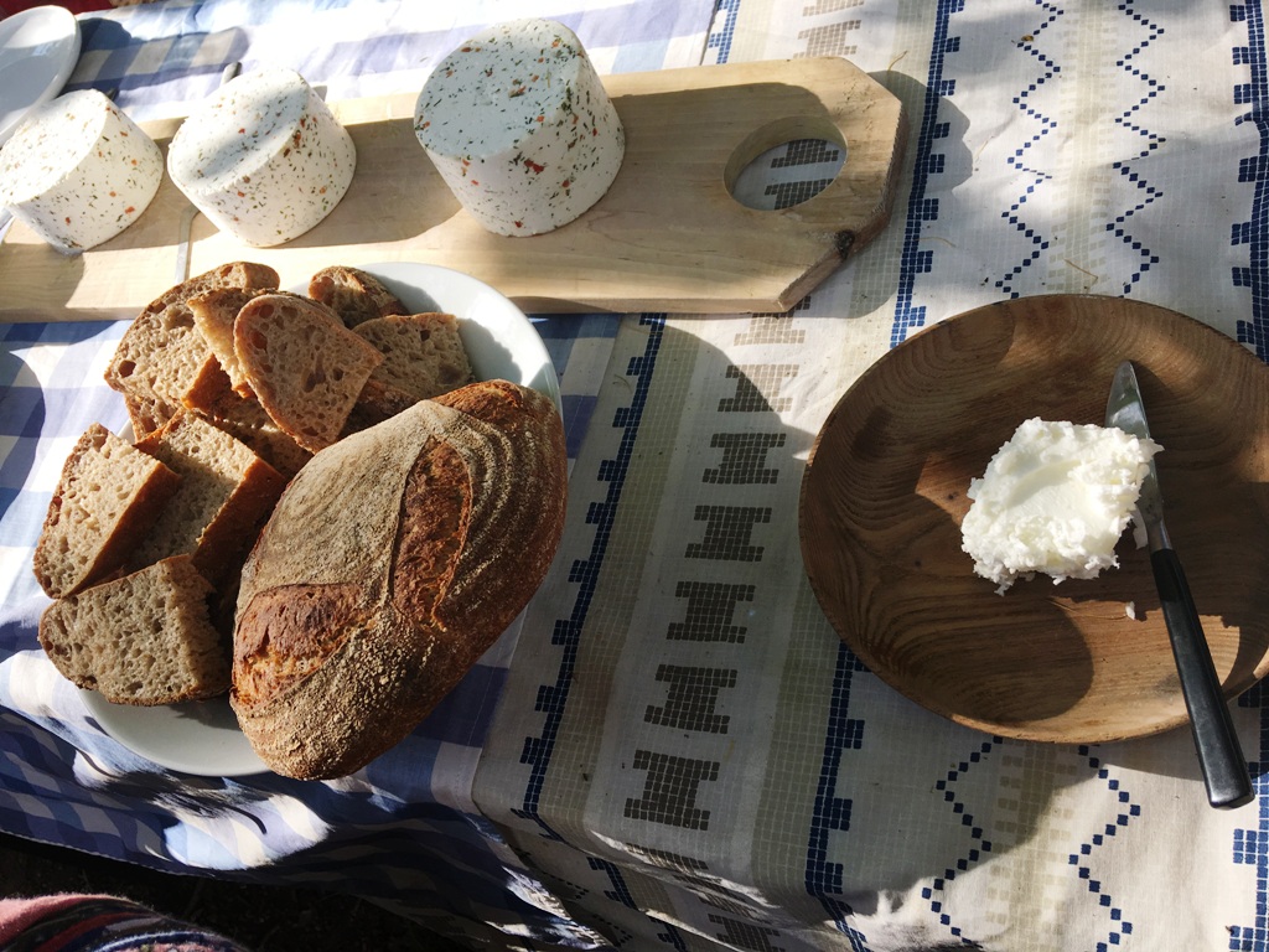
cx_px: 634
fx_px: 1063
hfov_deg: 61.7
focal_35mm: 29
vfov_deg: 48.2
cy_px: 476
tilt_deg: -52.9
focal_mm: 4.15
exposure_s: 1/398
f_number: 2.2
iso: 25
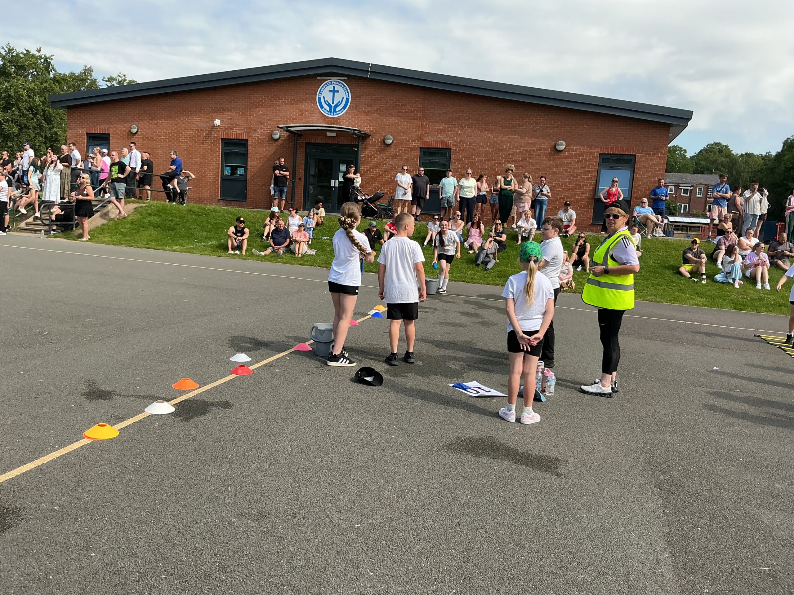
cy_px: 298
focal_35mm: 29
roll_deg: -5.3
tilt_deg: -9.0
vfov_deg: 48.2
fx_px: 665
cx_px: 397
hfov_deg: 61.7
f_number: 1.8
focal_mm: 3
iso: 25
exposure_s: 1/1035
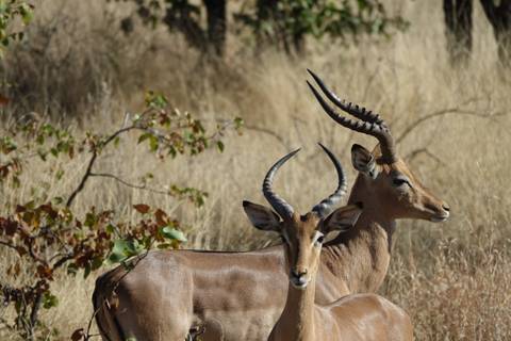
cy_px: 170
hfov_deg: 3.4
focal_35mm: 600
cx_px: 256
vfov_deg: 2.3
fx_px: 8516
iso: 100
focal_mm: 220
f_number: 4
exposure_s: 1/800
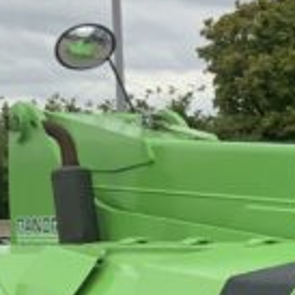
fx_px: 1851
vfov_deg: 9.0
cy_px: 388
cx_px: 769
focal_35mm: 192
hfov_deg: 8.2
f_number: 1.8
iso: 16
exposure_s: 1/1055
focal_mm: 3
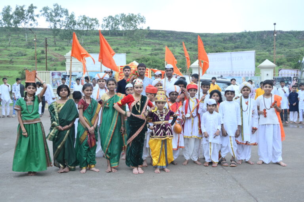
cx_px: 152
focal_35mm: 38
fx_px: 317
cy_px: 101
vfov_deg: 35.5
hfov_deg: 51.3
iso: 250
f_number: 9
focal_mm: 25
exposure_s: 1/125
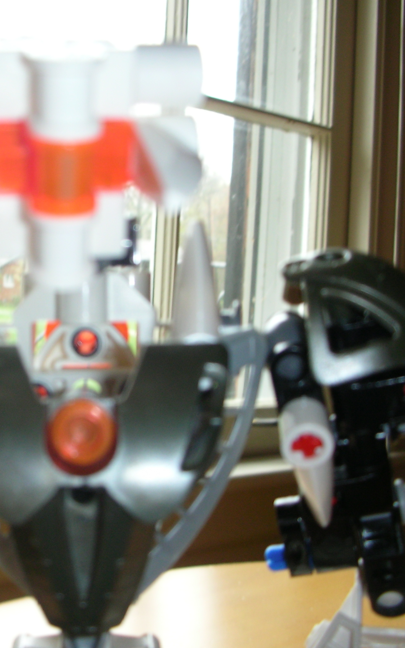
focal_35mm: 50
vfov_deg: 40.3
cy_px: 324
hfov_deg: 25.2
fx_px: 883
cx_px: 52
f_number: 3
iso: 50
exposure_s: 1/30
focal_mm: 5.8
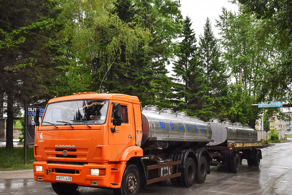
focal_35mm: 39
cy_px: 108
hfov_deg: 49.5
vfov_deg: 34.2
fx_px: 316
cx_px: 136
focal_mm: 22
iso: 400
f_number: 4
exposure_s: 1/1000
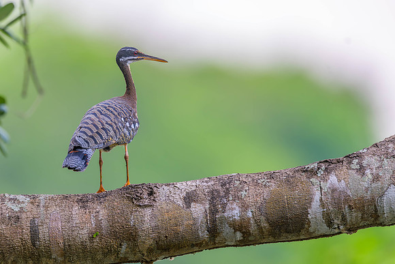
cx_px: 174
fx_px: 7921
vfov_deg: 1.9
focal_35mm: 722
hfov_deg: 2.9
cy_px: 122
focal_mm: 560
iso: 280
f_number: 4
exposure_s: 1/400
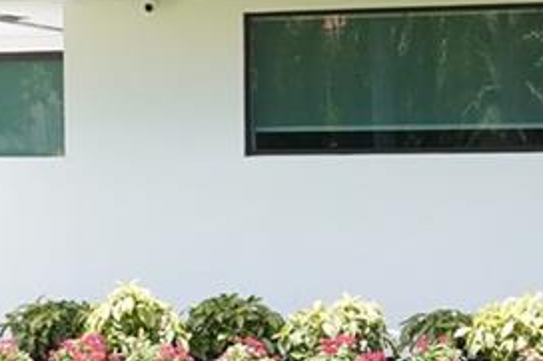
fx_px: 2397
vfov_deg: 8.6
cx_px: -158
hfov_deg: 12.5
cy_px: 114
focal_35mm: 159
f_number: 4.5
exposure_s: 1/3200
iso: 1250
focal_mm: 27
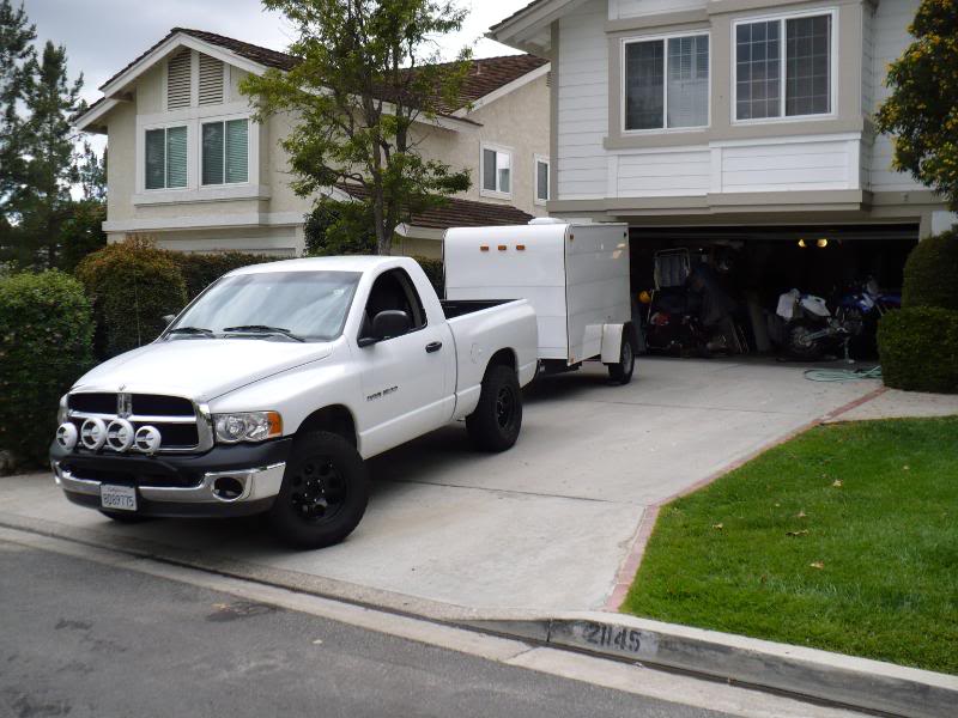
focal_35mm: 37
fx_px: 1024
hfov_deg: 50.1
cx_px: 479
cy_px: 359
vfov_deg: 38.7
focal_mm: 6.1
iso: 100
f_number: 2.8
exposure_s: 1/640
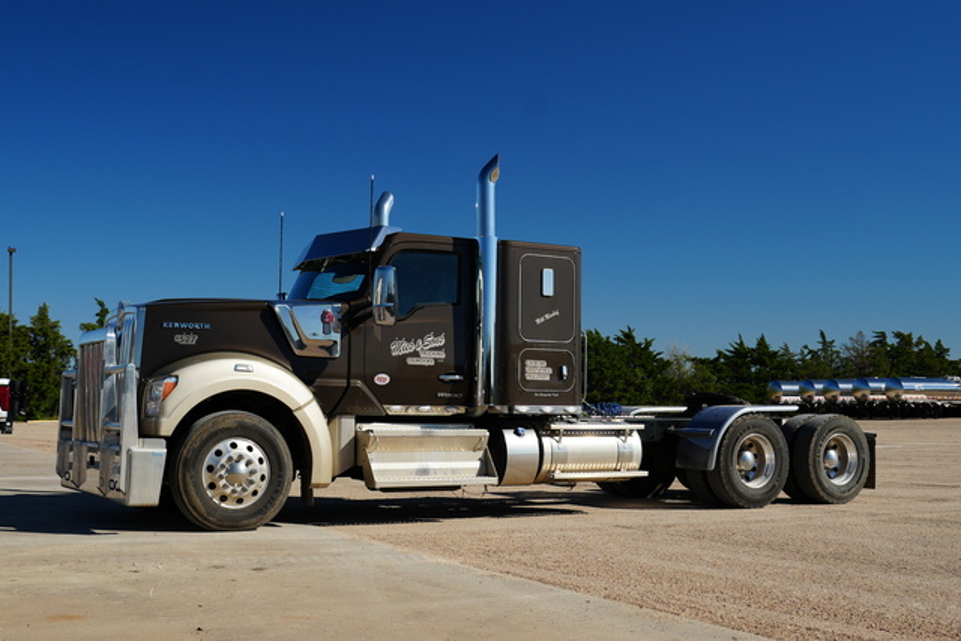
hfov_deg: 46.4
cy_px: 320
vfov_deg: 31.9
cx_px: 480
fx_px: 1121
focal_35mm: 42
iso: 100
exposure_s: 1/400
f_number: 5
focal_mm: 28
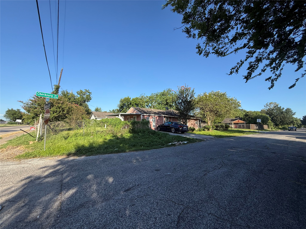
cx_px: 153
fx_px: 124
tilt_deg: +7.0
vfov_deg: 85.7
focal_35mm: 14
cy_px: 114
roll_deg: +0.0
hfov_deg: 102.1
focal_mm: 2.22
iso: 50
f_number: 2.2
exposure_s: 1/970
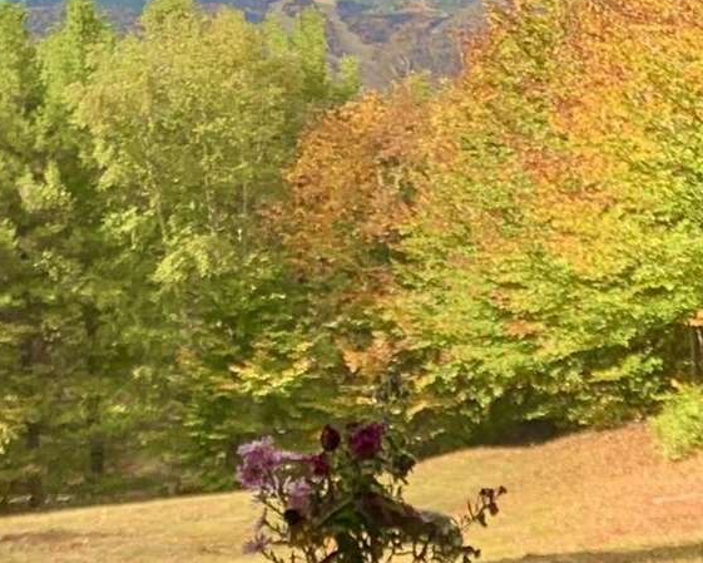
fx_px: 2893
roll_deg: -1.0
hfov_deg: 13.9
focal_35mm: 139
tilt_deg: +0.6
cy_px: 504
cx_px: 302
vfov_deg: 11.0
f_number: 1.8
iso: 25
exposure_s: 1/1205
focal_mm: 4.25
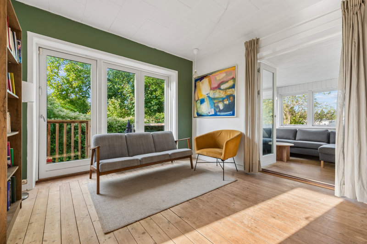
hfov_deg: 100.4
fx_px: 153
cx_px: 184
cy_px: 122
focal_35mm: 15
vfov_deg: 77.3
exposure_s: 1/15
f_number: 10
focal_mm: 15
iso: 250
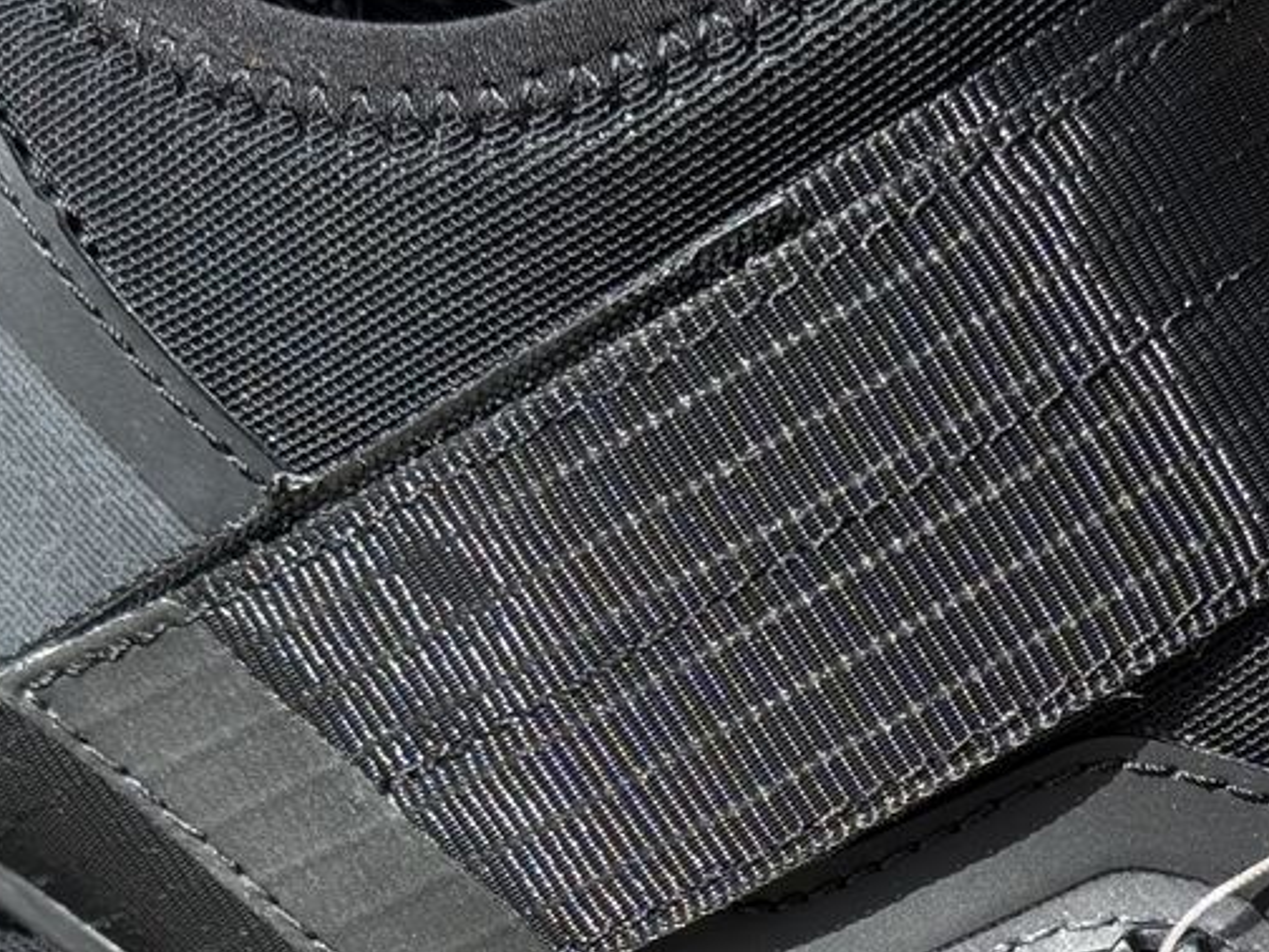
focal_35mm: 122
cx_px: 1292
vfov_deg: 11.8
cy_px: 1196
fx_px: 4472
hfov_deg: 15.8
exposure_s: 1/1172
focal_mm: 6.76
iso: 64
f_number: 1.78
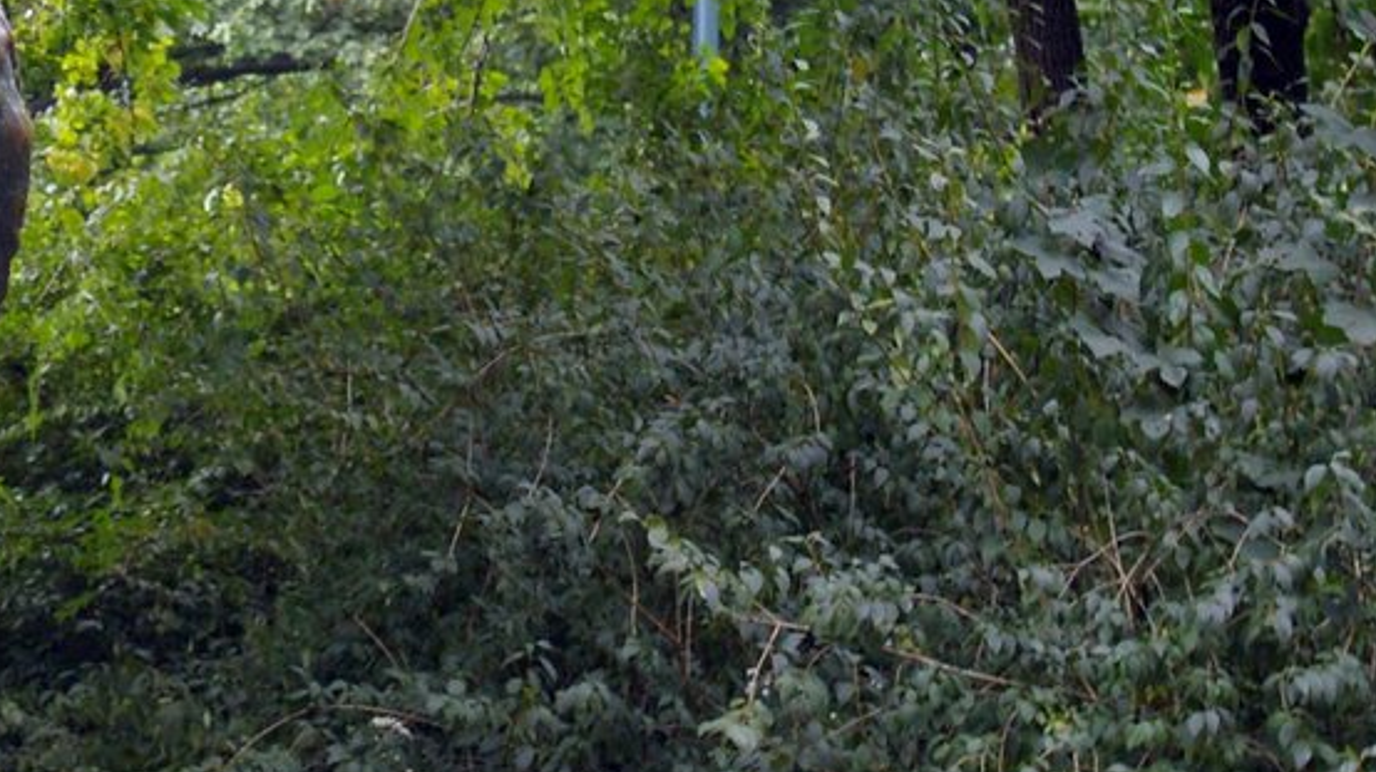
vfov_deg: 7.9
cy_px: 87
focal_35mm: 153
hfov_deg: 13.8
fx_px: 5585
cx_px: -94
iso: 800
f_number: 6.7
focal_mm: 45
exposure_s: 1/125
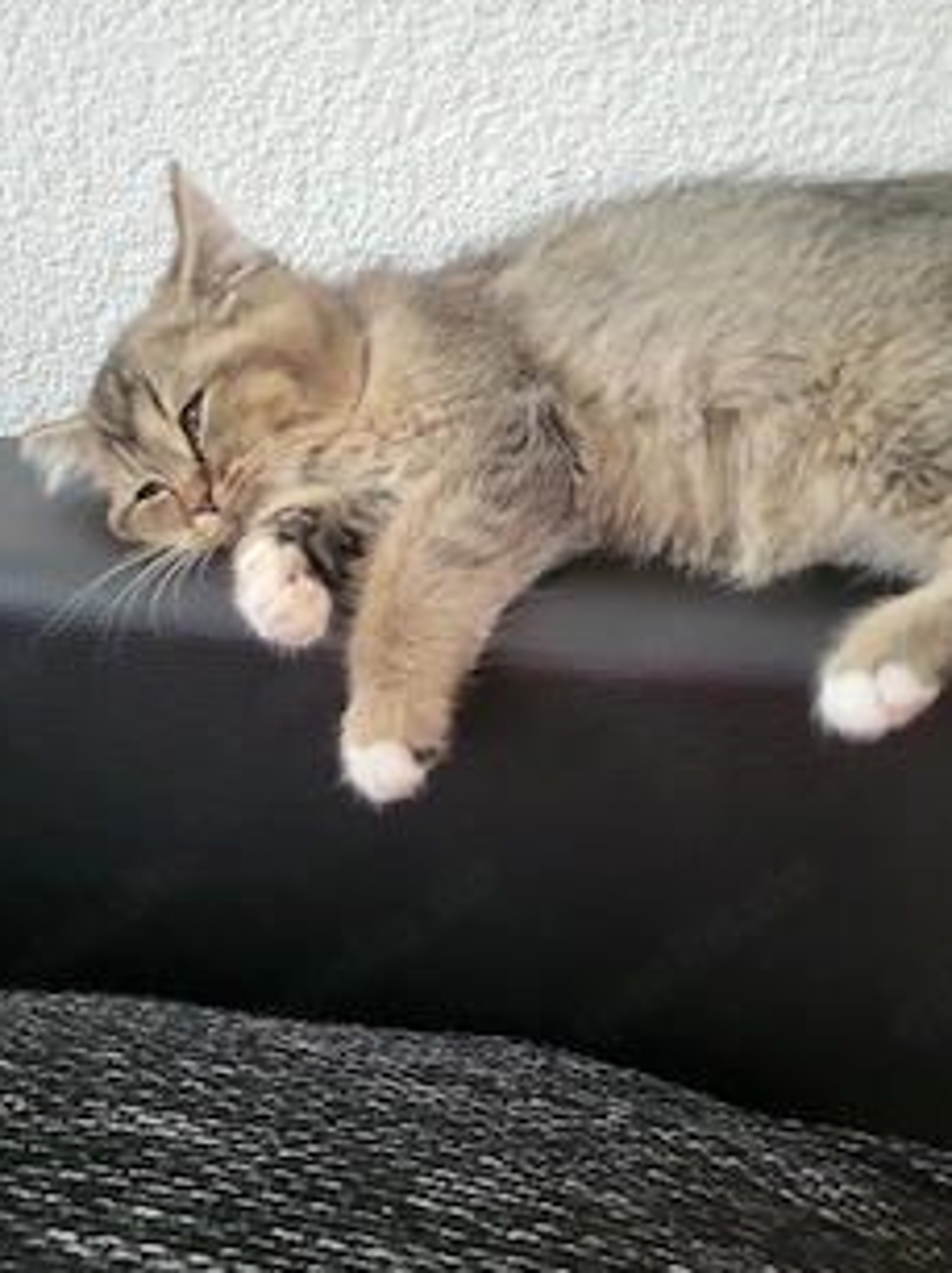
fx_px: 1248
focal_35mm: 34
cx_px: 466
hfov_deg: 41.7
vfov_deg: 54.0
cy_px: 670
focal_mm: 5.4
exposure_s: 1/25.1
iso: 640
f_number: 1.8
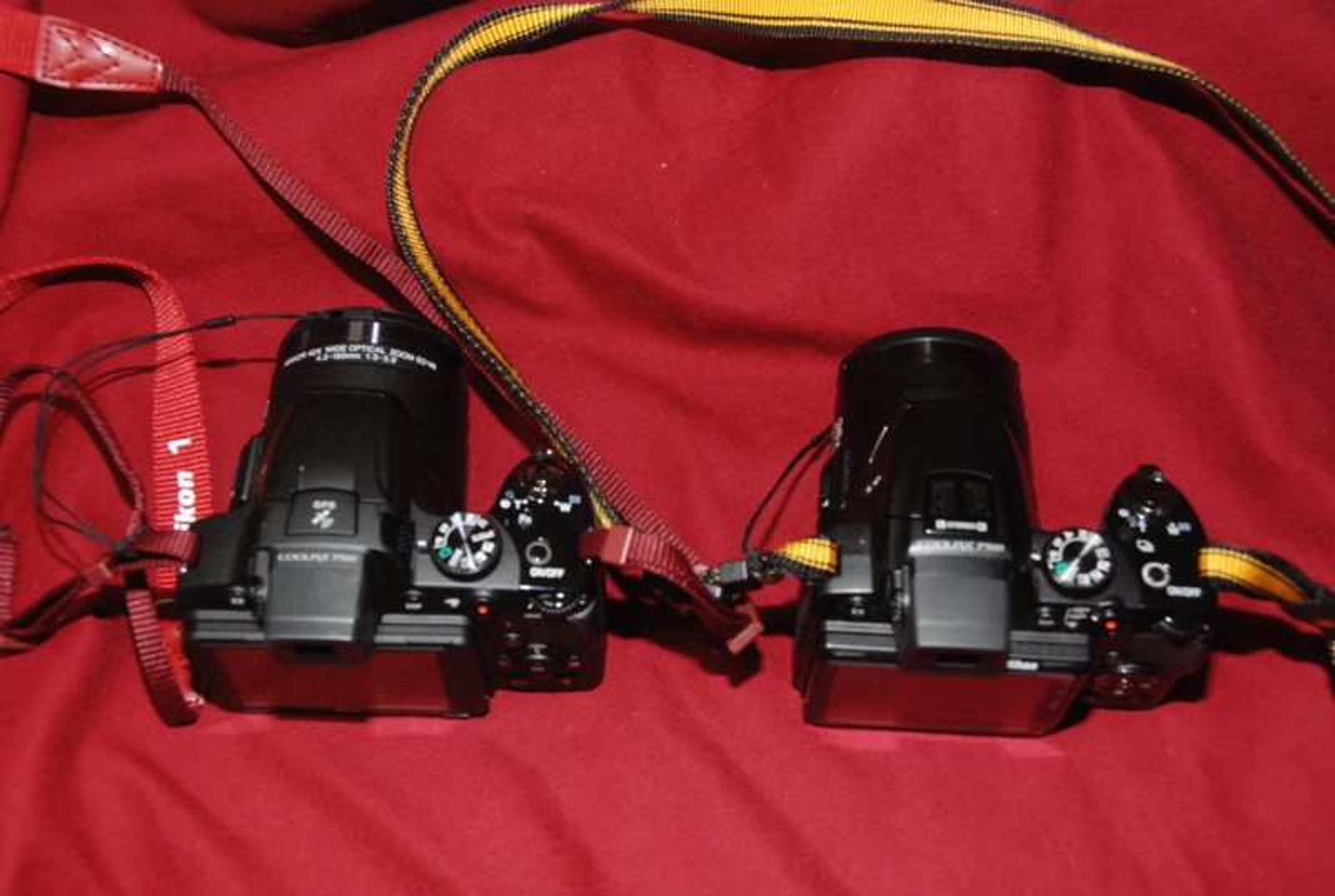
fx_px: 1784
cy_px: 448
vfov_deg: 28.2
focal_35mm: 48
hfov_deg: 41.0
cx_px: 668
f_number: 8
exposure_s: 1/60
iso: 1600
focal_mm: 32
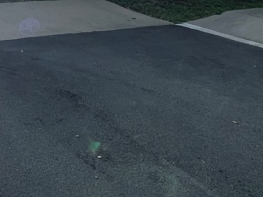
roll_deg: -1.4
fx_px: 372
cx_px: -15
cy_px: -51
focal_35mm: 49
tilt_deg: -1.7
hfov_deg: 34.4
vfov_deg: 25.9
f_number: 1.8
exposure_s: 1/442
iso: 32
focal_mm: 1.57
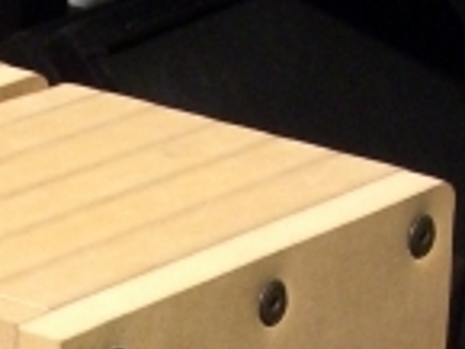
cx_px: -154
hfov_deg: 7.8
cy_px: 672
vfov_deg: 5.8
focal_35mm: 252
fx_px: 3388
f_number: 3.6
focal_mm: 11.8
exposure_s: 1/30
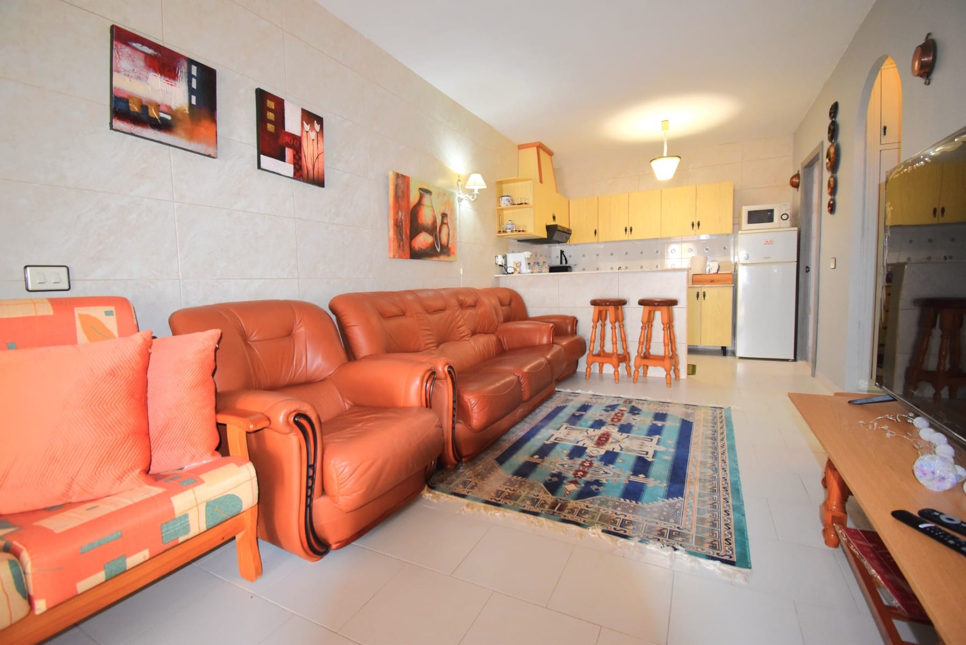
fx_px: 403
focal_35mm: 15
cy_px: 322
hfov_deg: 100.4
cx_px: 483
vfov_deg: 77.4
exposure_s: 1/80
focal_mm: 10
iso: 800
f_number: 4.5
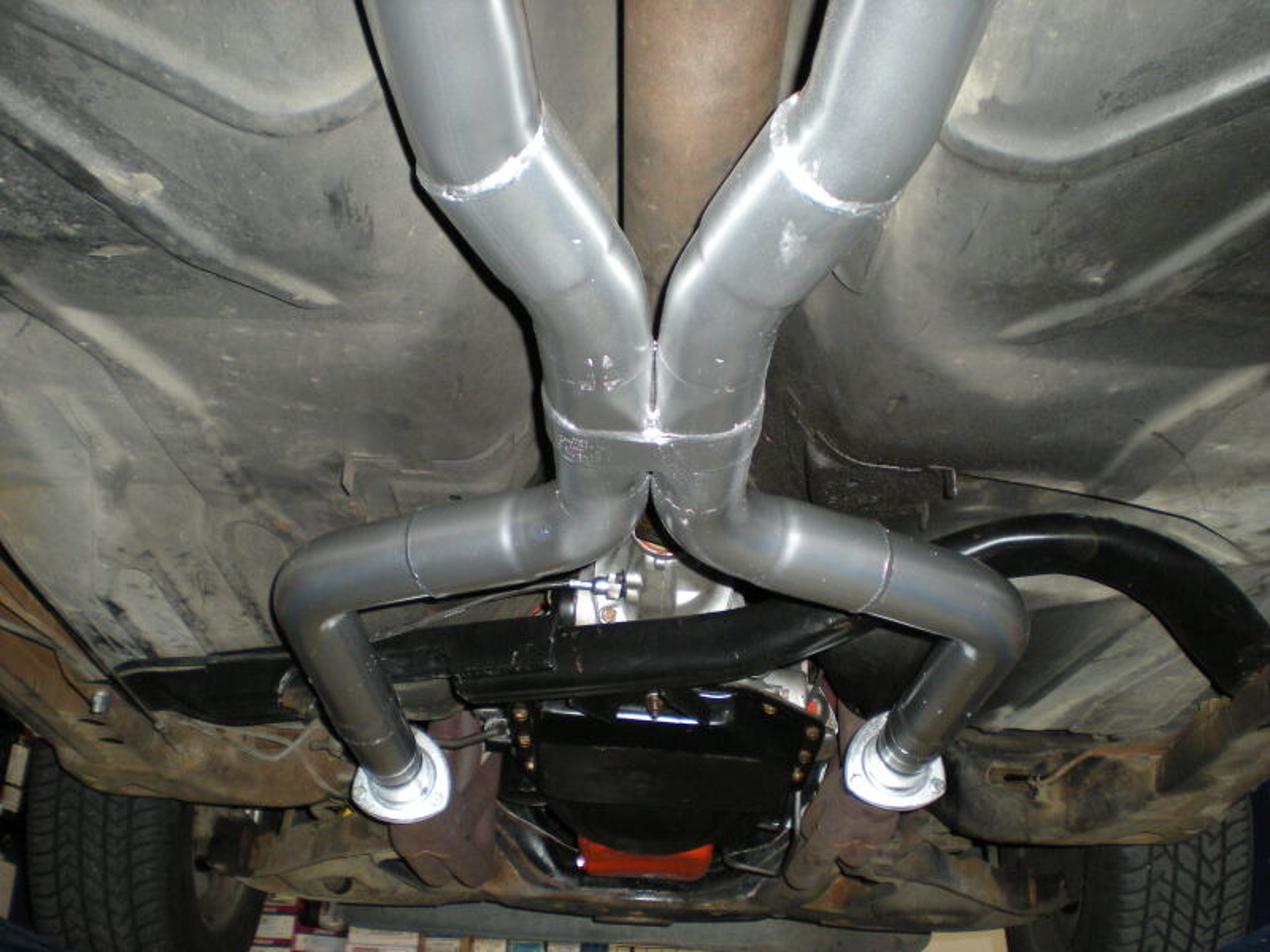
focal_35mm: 38
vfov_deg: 37.7
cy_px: 476
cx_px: 635
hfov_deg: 49.0
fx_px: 1394
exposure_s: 1/60
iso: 164
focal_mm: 6.3
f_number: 3.1
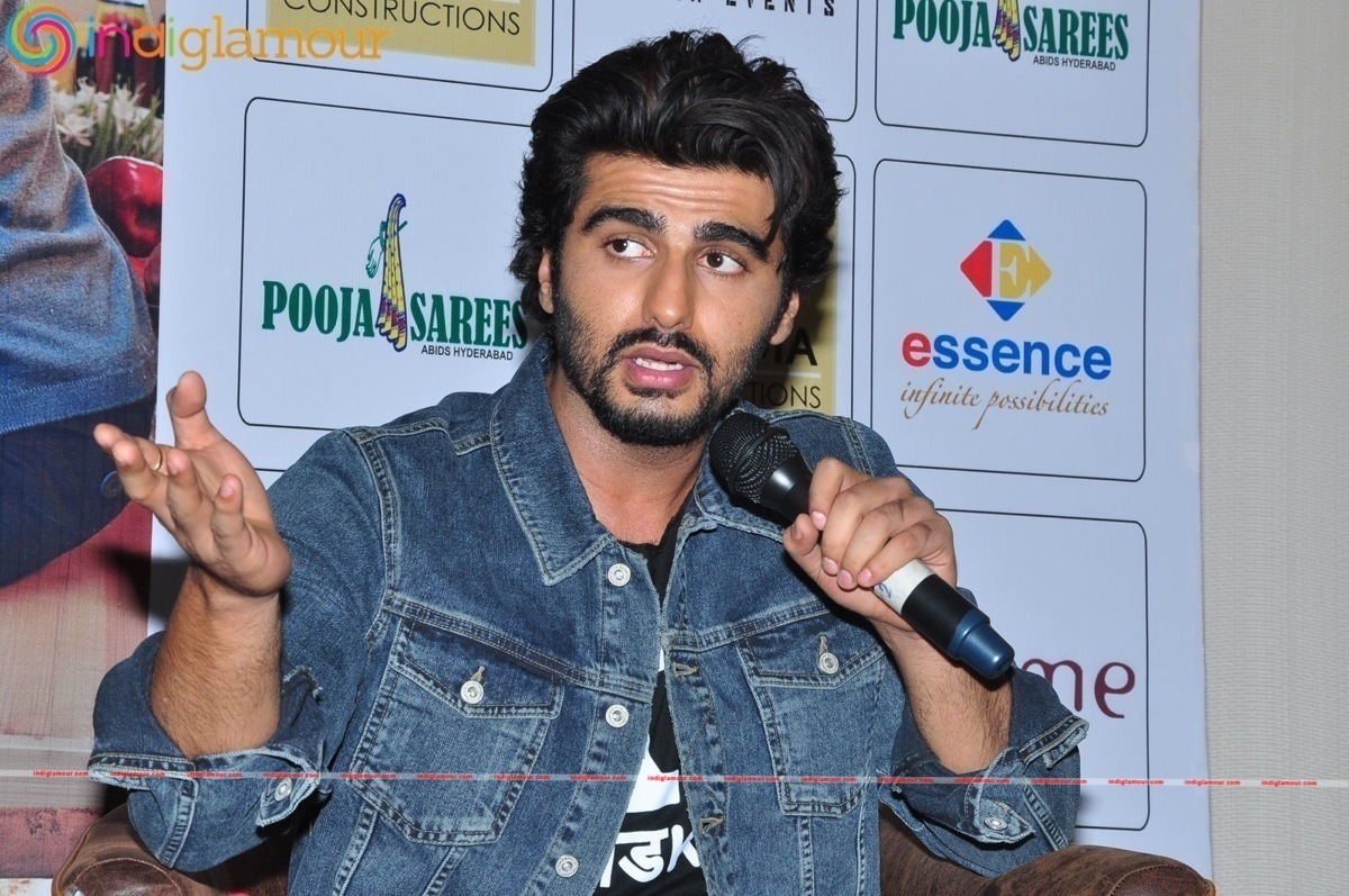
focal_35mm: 112
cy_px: 448
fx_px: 4210
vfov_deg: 12.1
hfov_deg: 18.2
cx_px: 674
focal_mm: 75
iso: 500
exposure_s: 1/125
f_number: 13
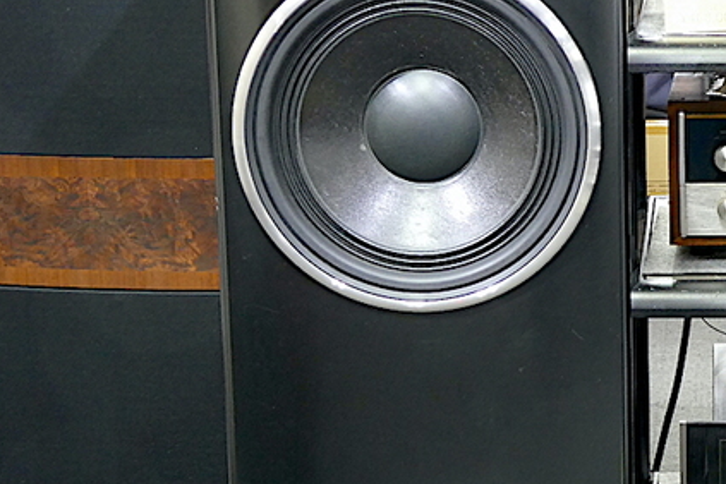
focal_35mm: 118
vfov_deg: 11.6
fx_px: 2379
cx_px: 712
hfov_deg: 17.0
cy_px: 283
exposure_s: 1/1.6
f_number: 4.1
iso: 200
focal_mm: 9
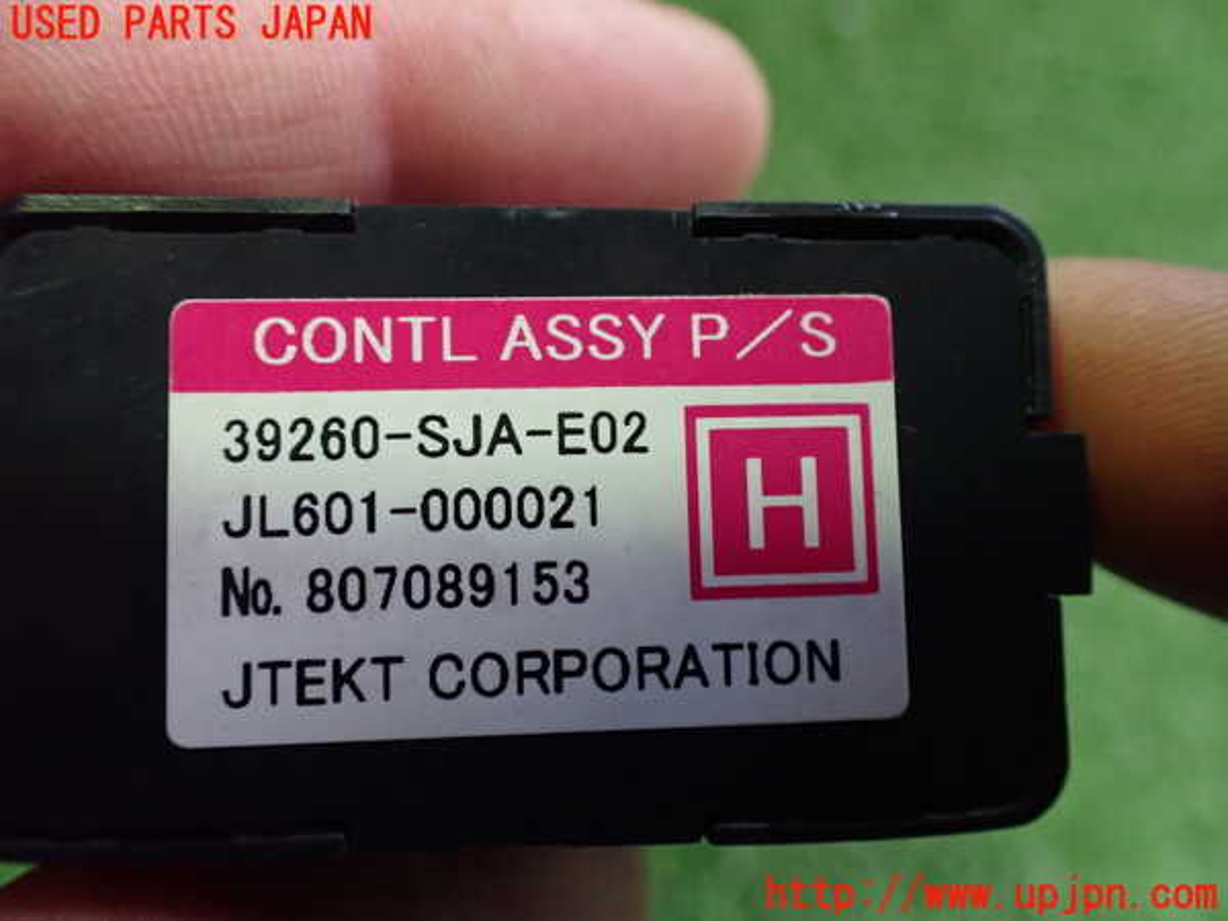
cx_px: 614
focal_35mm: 30
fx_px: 1064
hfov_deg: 60.0
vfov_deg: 46.8
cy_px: 460
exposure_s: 1/100
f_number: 2.3
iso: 800
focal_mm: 5.4
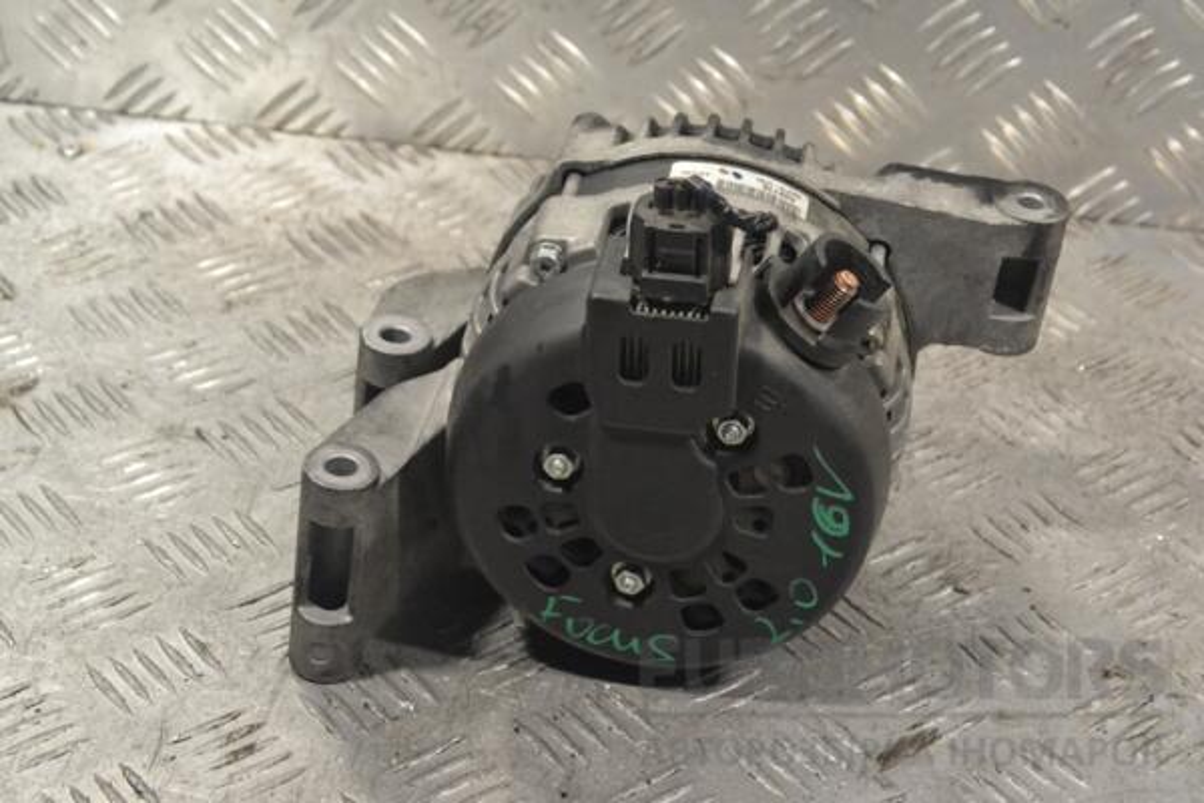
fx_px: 2759
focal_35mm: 82
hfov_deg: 24.6
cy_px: 402
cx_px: 602
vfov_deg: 16.6
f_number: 8
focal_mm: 55
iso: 3200
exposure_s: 1/250
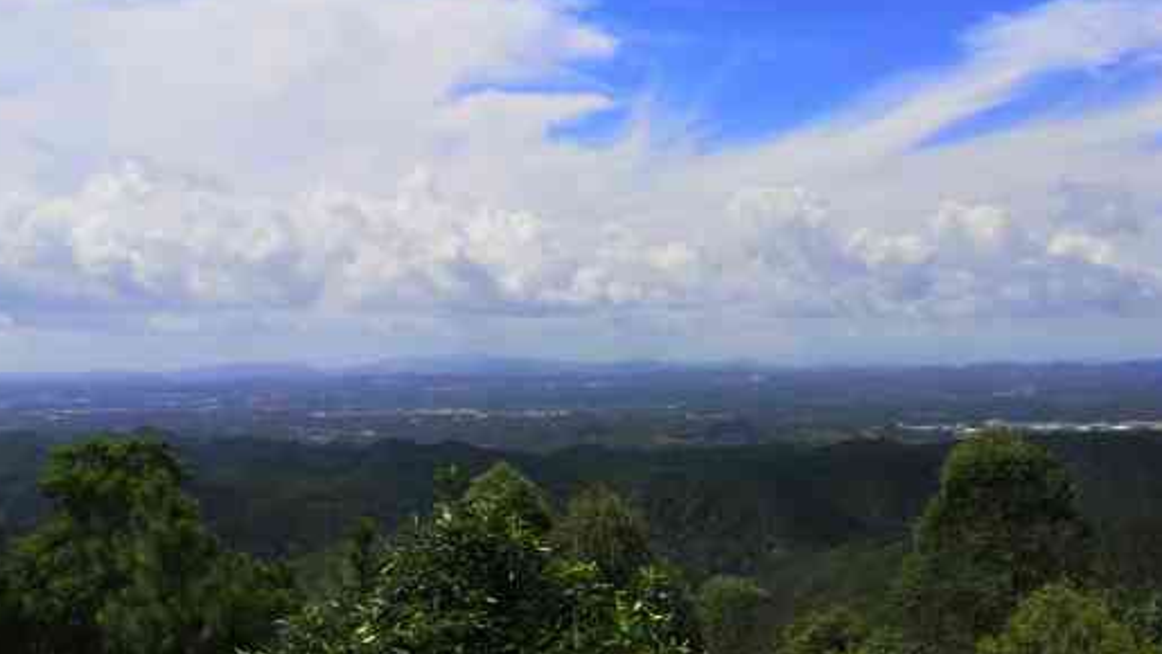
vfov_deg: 29.7
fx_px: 1233
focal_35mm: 40
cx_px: 645
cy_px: 279
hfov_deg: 50.4
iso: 50
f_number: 1.8
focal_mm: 3.95
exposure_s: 1/3333
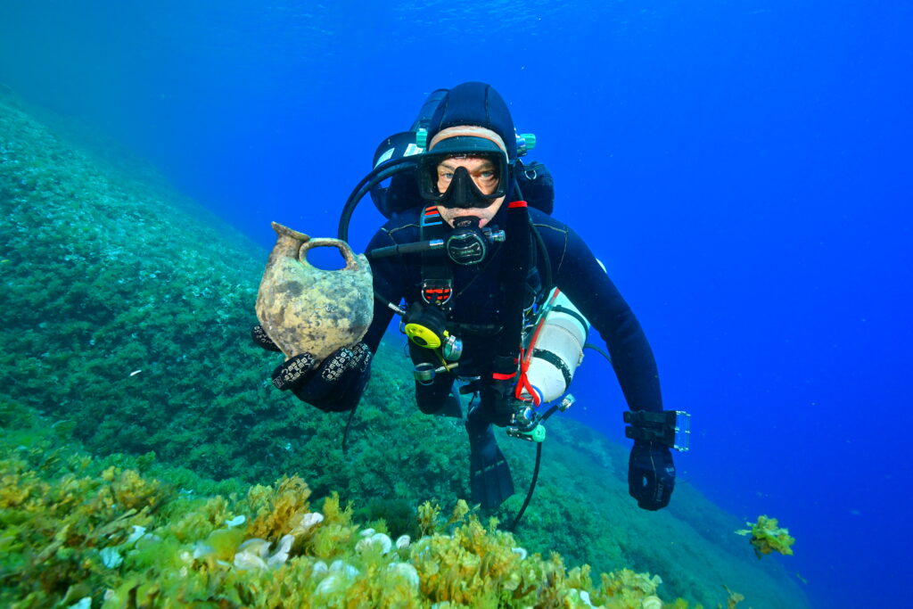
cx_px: 456
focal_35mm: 16
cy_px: 304
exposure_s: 1/250
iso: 200
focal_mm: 15.5
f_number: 9
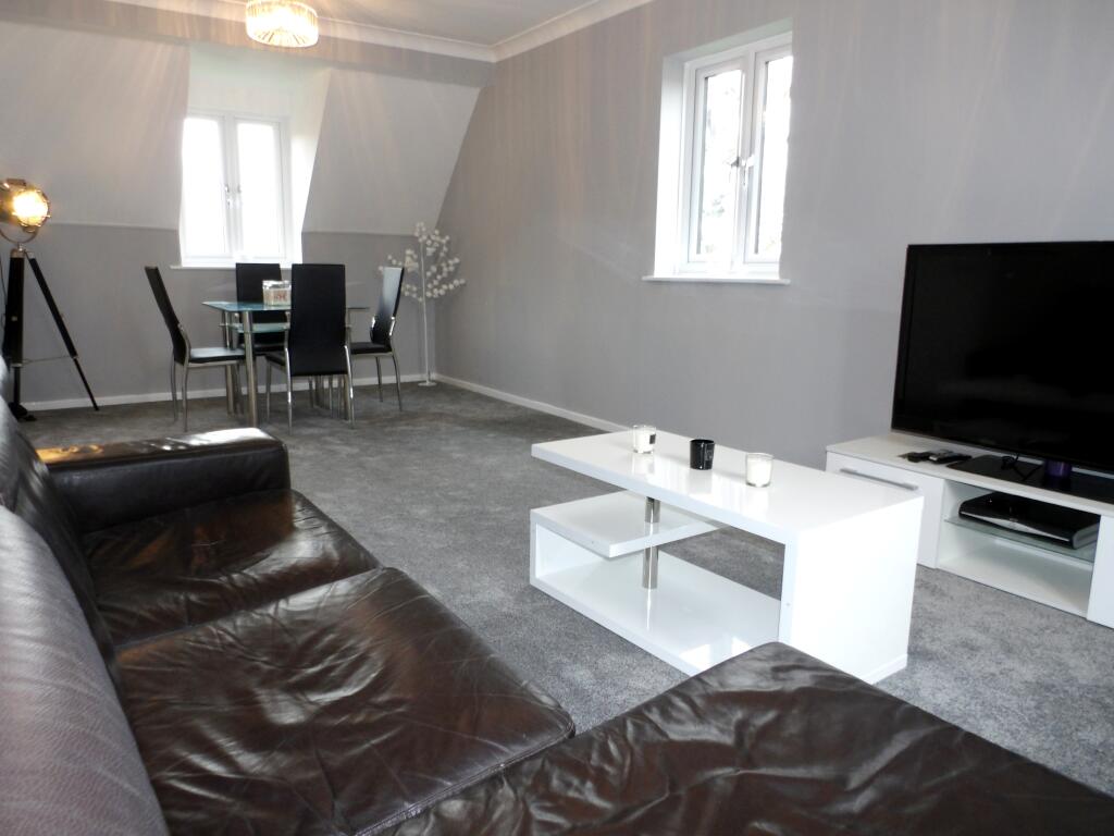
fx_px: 772
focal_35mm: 24
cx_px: 557
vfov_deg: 56.8
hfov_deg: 71.6
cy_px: 418
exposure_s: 1/17
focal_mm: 4.3
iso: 200
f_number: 4.1
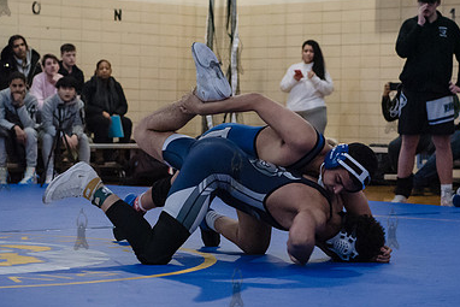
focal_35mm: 129
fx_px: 1649
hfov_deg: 15.9
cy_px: 170
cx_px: 236
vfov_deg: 10.6
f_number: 3.2
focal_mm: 70
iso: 6400
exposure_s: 1/400
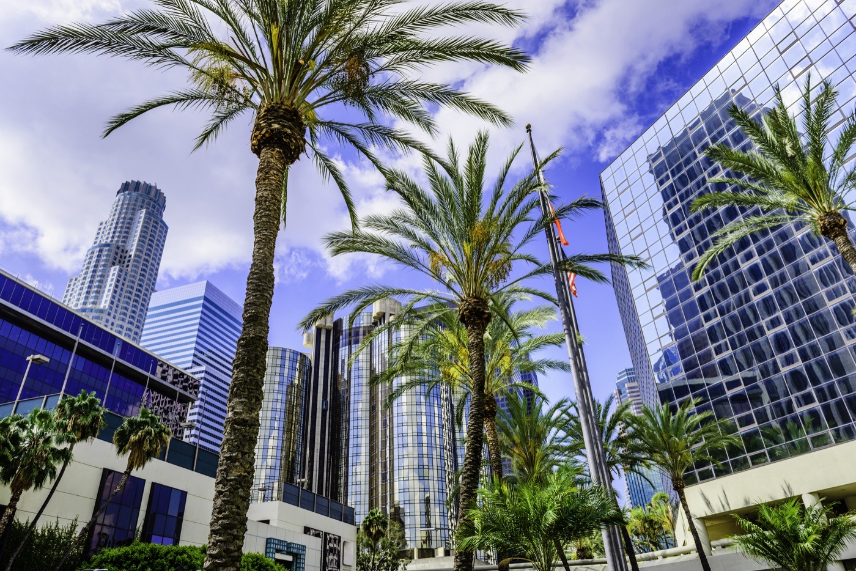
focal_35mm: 24
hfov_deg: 73.7
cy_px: 286
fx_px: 571
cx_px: 428
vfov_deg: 53.2
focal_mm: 24
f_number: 7.1
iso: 200
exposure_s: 1/800
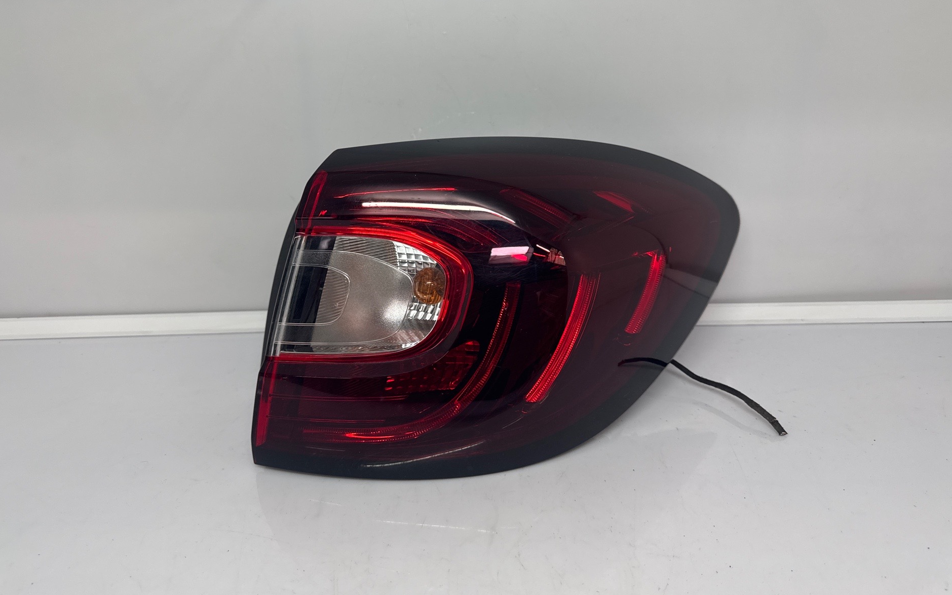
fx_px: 675
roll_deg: +1.2
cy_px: 242
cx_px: 467
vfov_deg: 47.3
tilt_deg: -18.2
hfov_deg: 70.4
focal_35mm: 26
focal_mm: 6.76
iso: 125
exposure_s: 1/100
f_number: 1.78
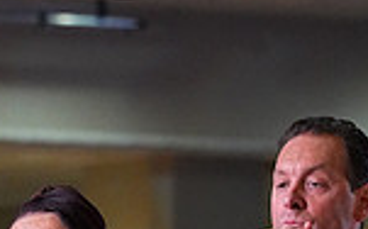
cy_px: 609
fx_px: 5861
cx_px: 182
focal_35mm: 585
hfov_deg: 3.6
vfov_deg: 2.2
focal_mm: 149
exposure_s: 1/400
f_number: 5
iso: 8000
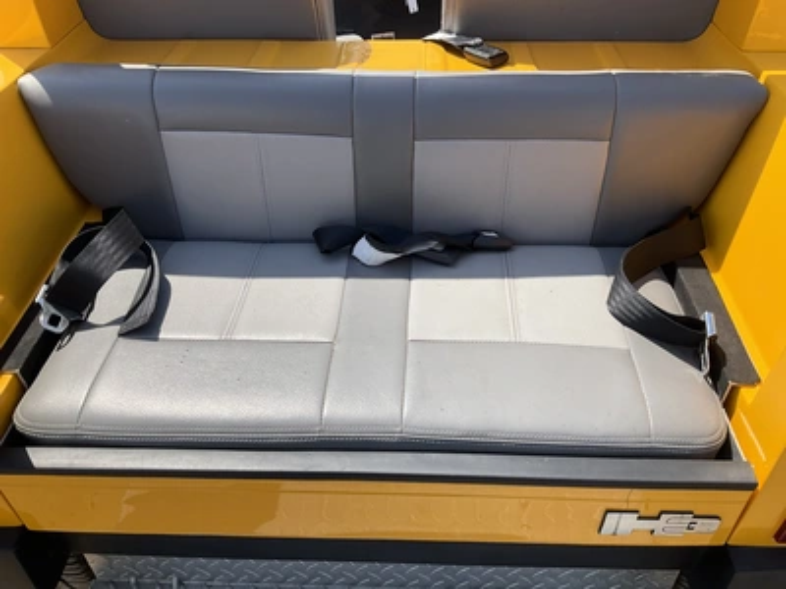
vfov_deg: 48.2
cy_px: 294
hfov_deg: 61.7
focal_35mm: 29
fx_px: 658
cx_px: 393
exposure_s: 1/1577
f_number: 1.8
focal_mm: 3
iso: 25
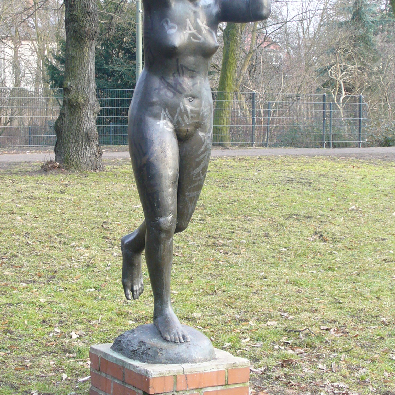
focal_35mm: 91
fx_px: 1175
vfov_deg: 19.1
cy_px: 173
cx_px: 193
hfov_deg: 19.1
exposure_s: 1/80
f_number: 3.1
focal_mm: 8.9
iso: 80
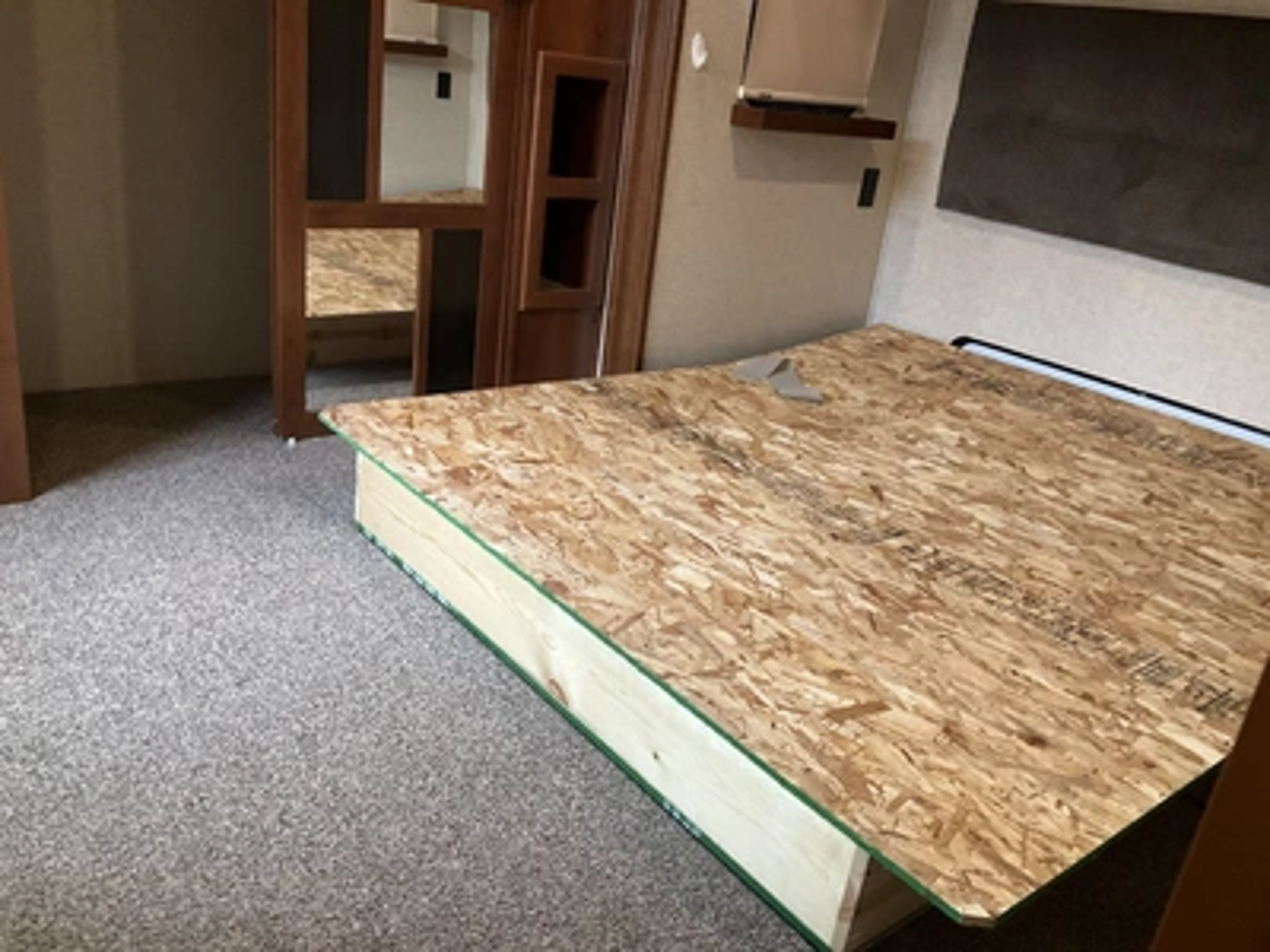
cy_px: 476
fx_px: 1064
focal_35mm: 29
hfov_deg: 61.7
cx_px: 635
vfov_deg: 48.2
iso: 320
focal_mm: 3
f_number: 1.8
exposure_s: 1/40
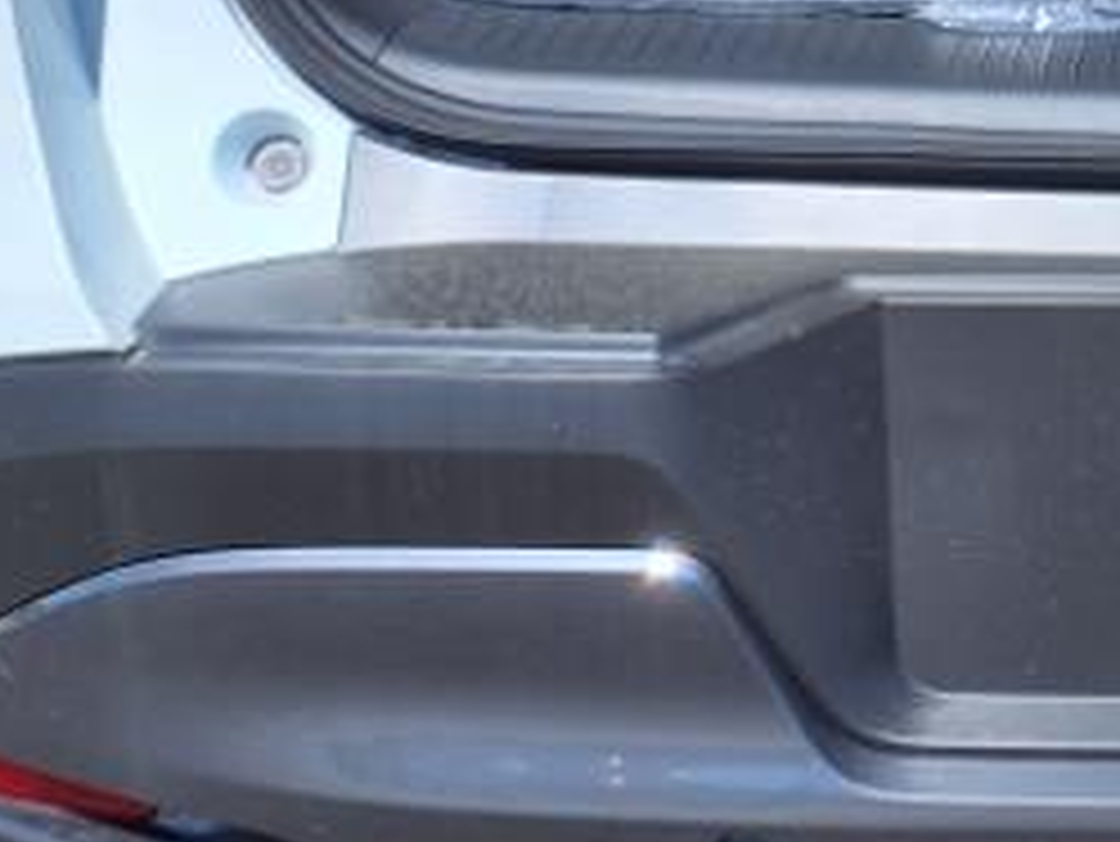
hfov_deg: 16.3
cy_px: -45
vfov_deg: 13.1
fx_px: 3593
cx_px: 1633
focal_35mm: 111
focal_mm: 3.58
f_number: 1.9
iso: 40
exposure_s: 1/2000
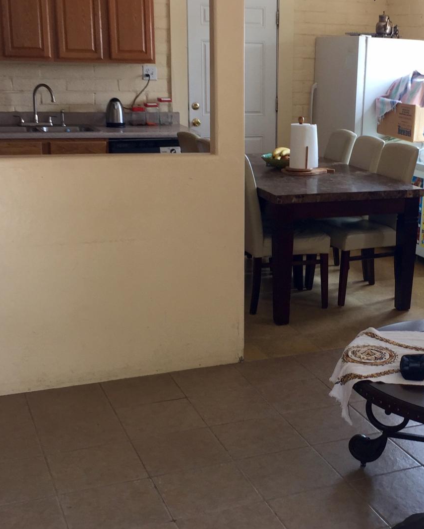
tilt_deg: -14.0
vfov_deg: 35.3
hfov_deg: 28.0
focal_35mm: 53
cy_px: 271
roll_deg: -2.0
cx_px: 346
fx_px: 831
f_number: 2.2
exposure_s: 1/60
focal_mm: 4.15
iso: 40
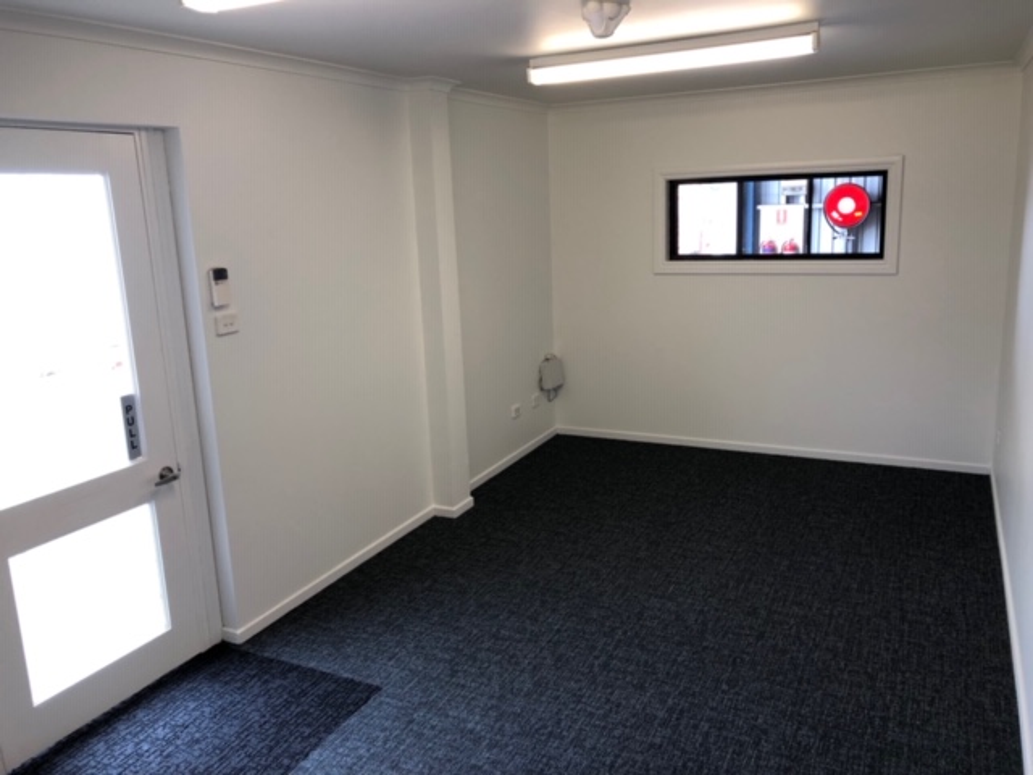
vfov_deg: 49.7
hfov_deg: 63.4
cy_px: 388
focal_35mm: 28
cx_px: 516
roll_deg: +3.5
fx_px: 836
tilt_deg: -11.8
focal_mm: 3.99
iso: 32
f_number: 1.8
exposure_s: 1/50
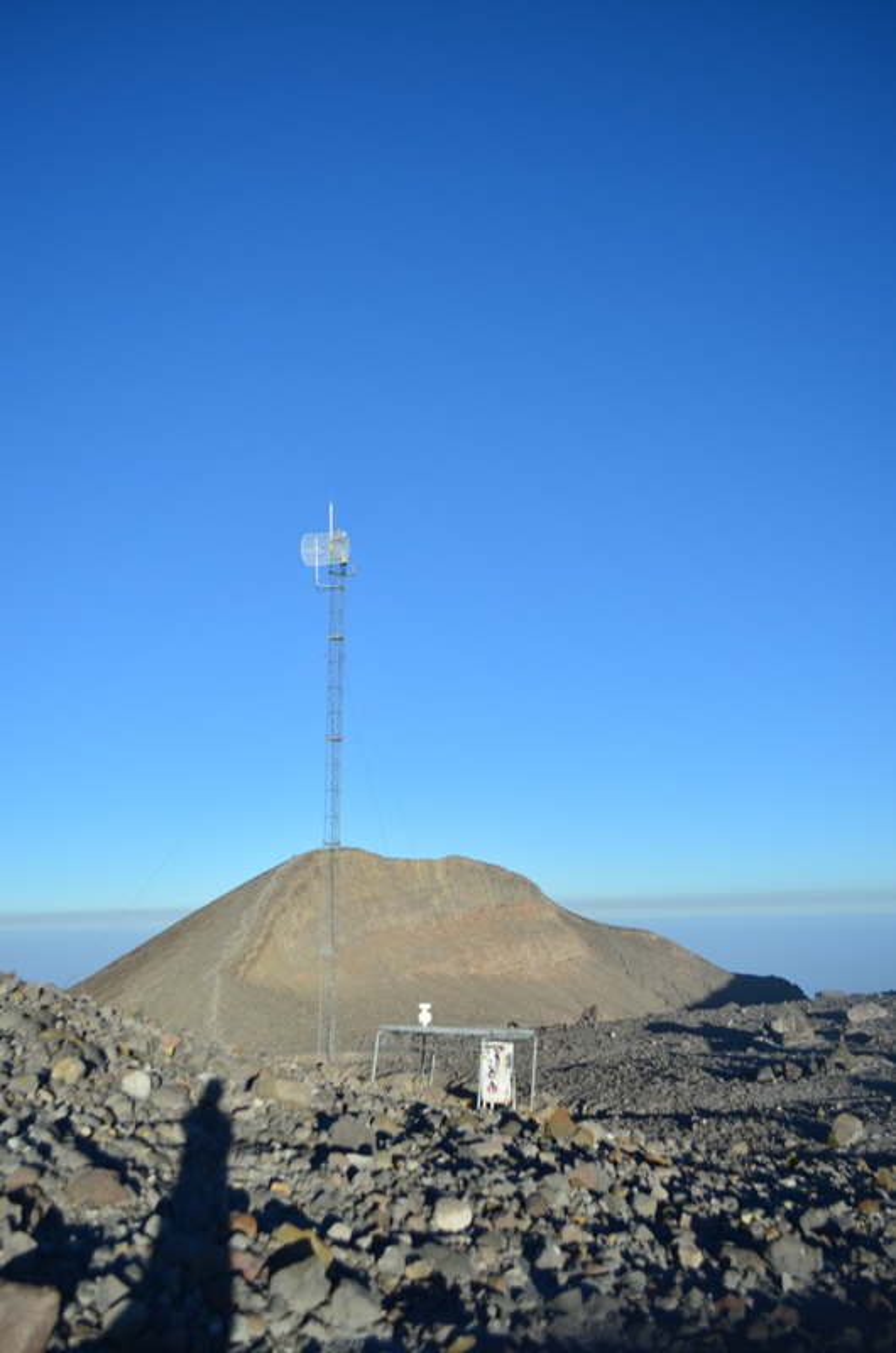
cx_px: 448
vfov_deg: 62.0
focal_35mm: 30
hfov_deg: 43.4
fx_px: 1125
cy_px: 676
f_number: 4.5
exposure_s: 1/2000
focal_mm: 20
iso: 200
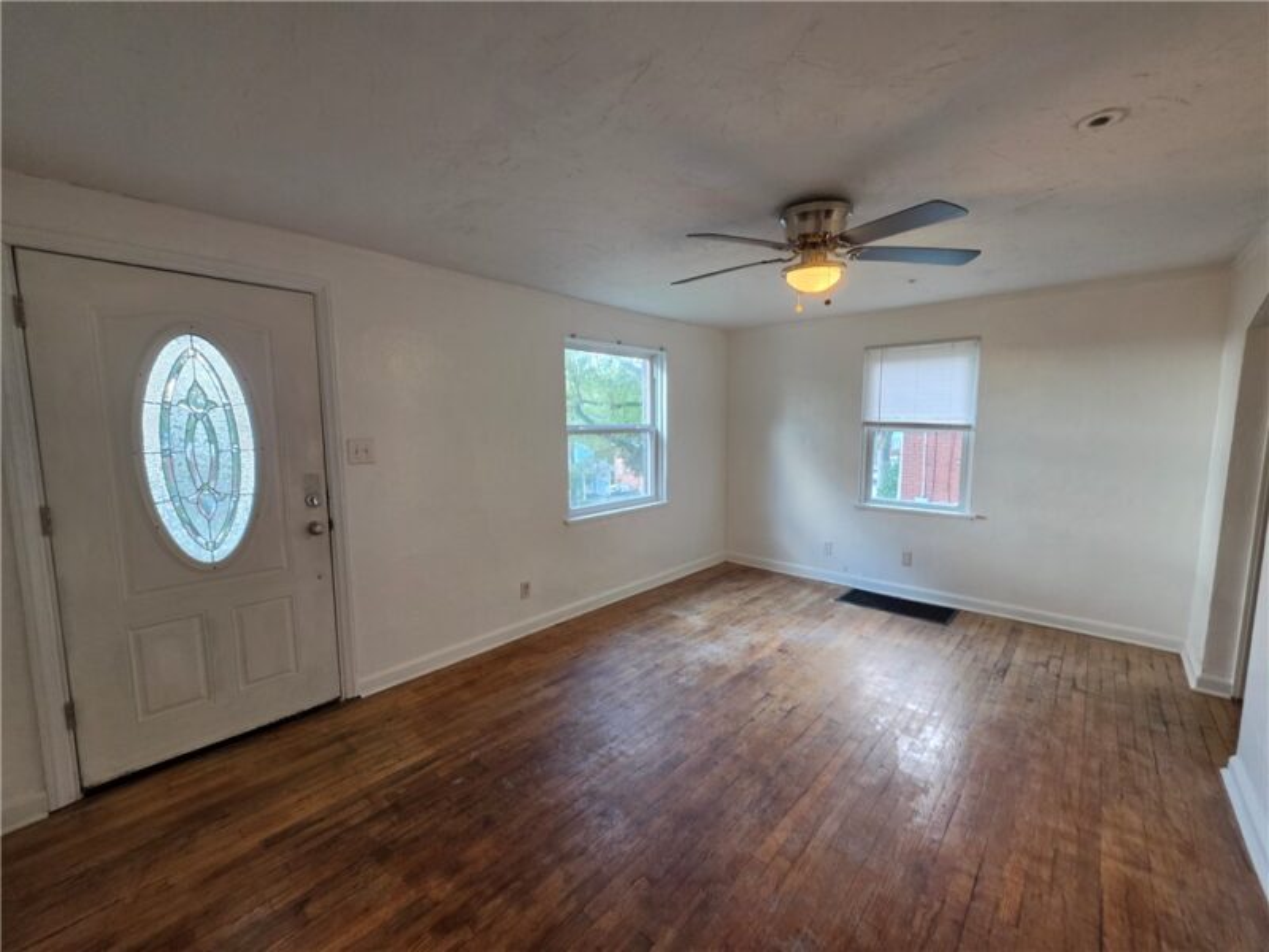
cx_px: 634
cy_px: 476
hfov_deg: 106.2
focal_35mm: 13
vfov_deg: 89.9
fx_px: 477
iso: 160
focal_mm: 2.2
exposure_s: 1/60
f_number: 1.9
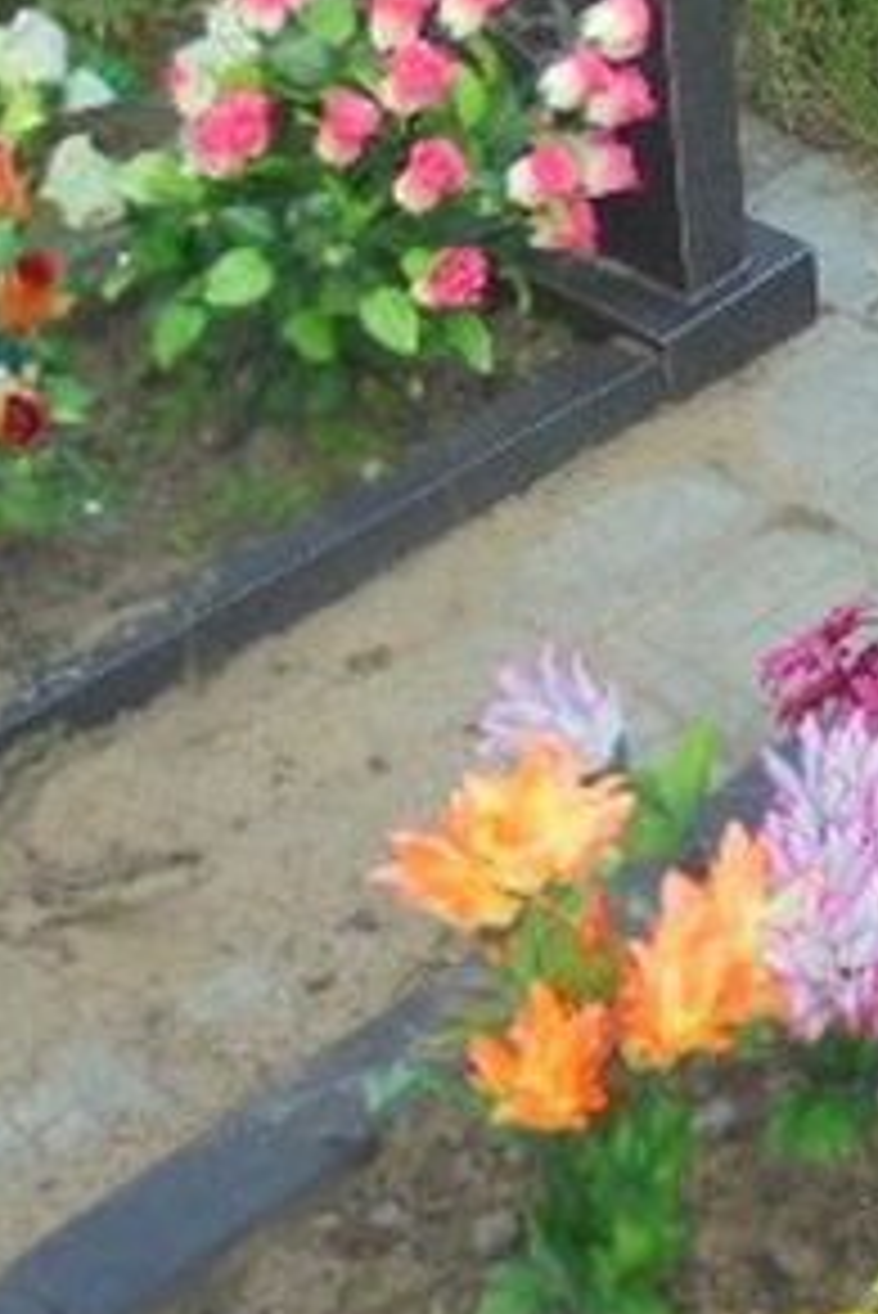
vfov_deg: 26.5
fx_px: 2704
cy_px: 158
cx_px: 896
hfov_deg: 18.0
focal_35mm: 74
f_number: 3.5
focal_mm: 4.6
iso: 100
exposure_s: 1/100
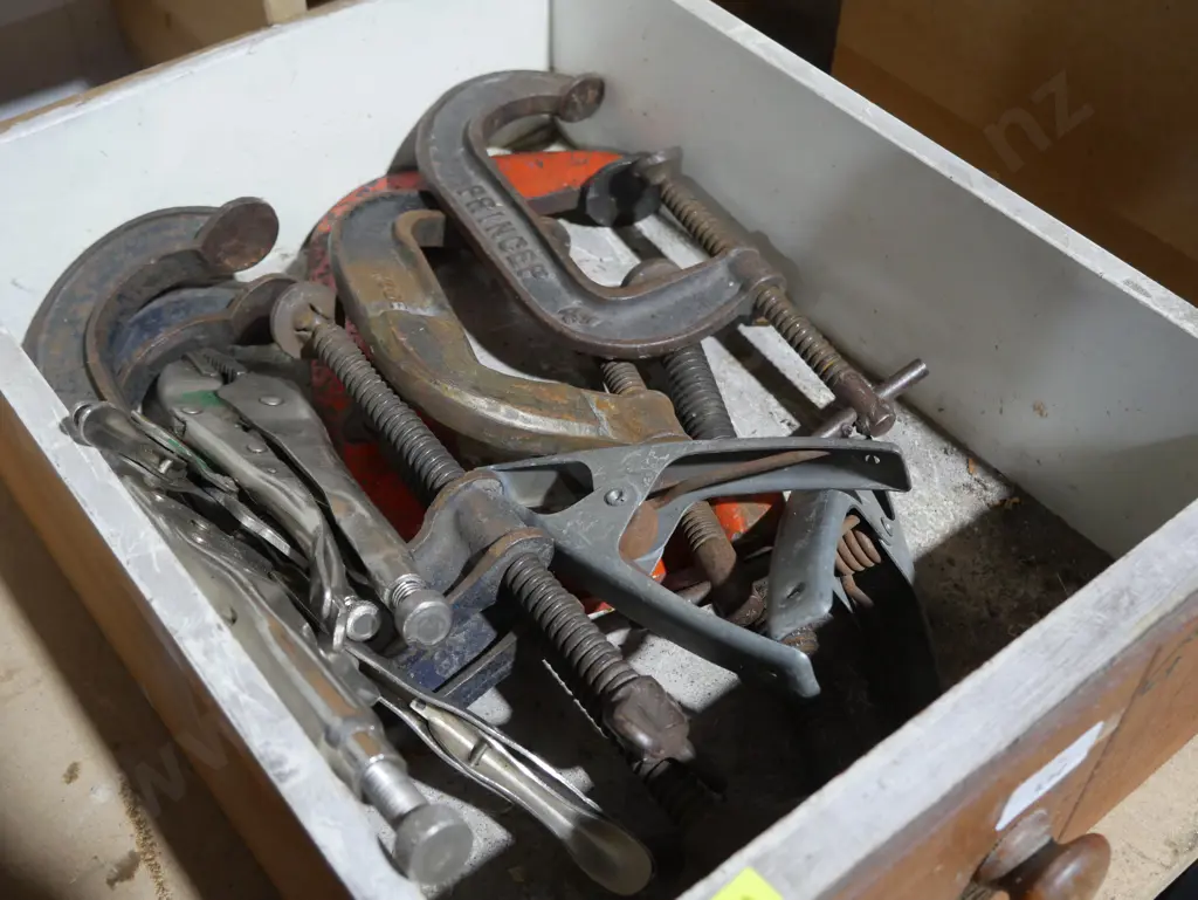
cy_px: 450
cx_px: 599
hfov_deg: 46.8
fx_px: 1385
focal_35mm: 40
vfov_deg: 36.0
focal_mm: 20
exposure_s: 1/60
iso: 1250
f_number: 4.5
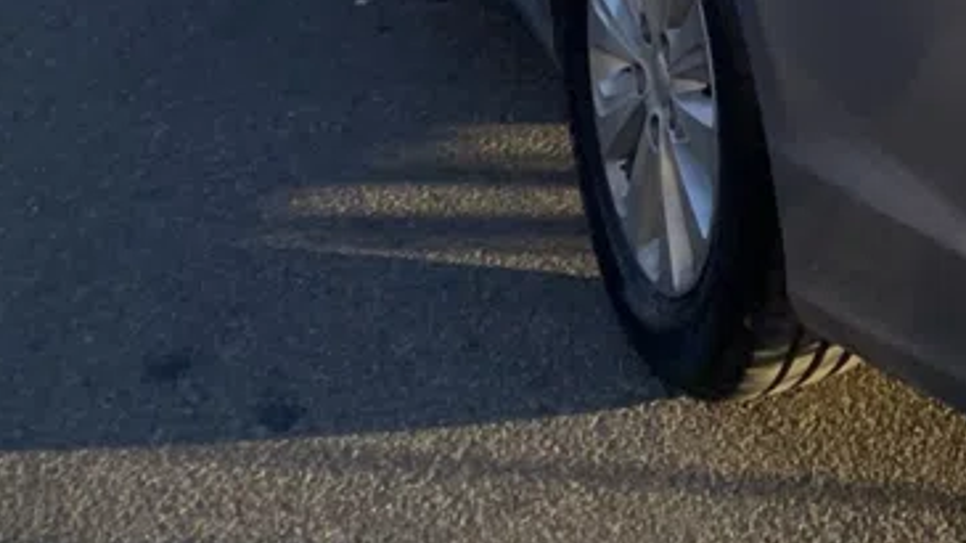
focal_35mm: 106
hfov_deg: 18.9
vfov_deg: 9.4
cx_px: 1199
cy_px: -995
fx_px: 2714
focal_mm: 4.25
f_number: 1.8
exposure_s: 1/1093
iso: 32
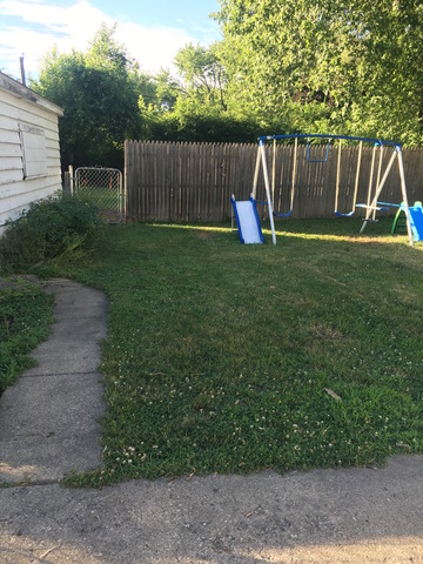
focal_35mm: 29
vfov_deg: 61.7
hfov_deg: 48.2
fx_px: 472
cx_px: 212
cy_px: 282
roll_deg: -0.4
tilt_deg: -15.3
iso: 25
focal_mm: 4.15
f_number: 2.2
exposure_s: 1/129
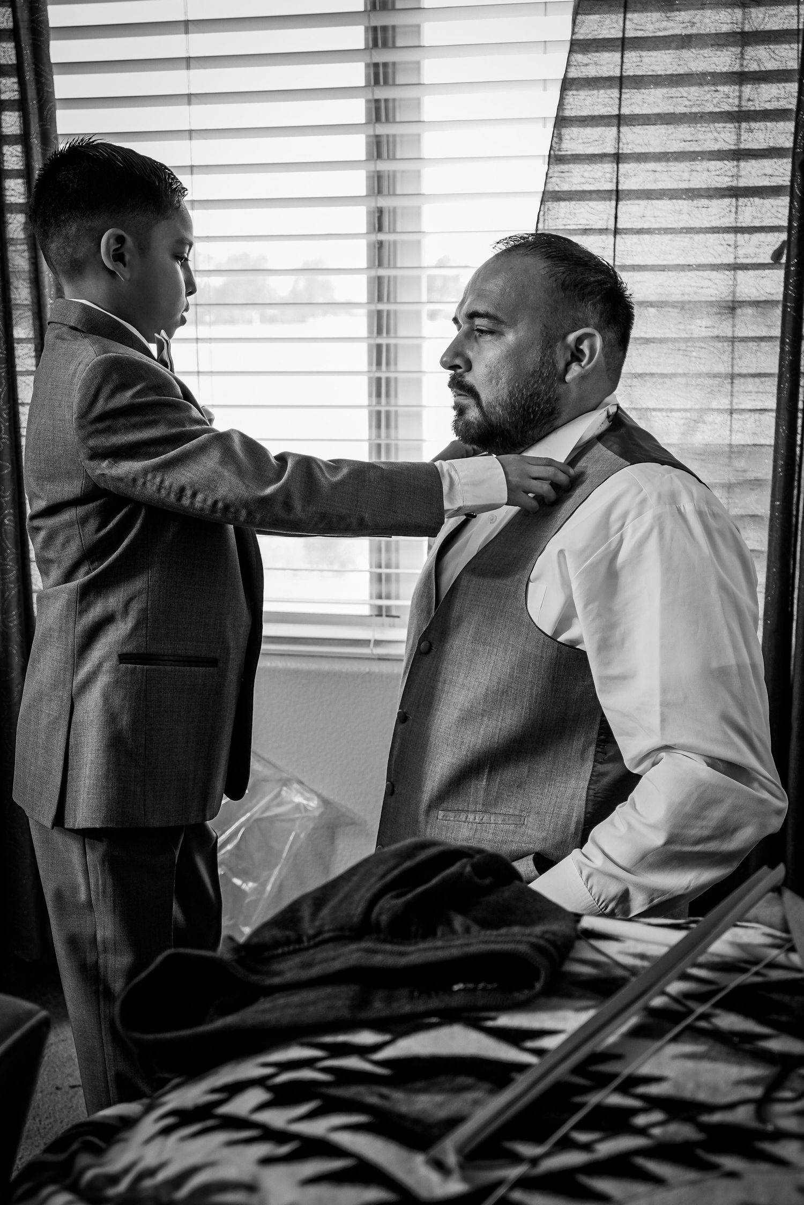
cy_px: 602
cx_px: 402
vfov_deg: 46.4
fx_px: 1406
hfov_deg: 31.9
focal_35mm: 42
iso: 200
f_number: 2.8
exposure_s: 1/125
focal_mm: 28
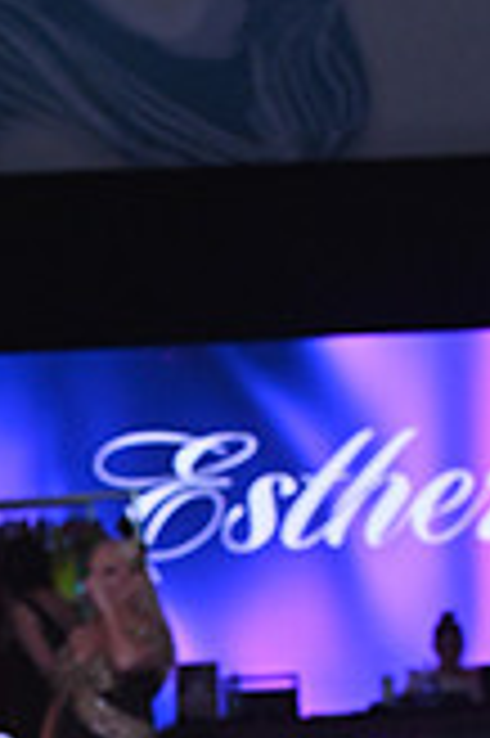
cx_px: -362
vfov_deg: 6.7
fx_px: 6240
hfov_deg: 4.5
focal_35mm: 305
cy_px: 1112
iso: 1600
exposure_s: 1/200
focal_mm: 86
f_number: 6.3
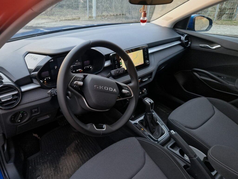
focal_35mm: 23
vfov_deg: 58.8
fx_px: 158
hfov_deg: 74.0
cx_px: 119
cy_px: 90
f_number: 1.8
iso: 100
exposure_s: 1/50
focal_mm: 5.4
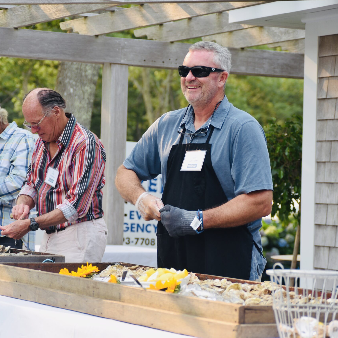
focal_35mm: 115
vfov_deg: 15.2
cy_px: 169
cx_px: 157
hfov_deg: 15.2
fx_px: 1270
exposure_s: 1/400
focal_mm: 90
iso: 400
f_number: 5
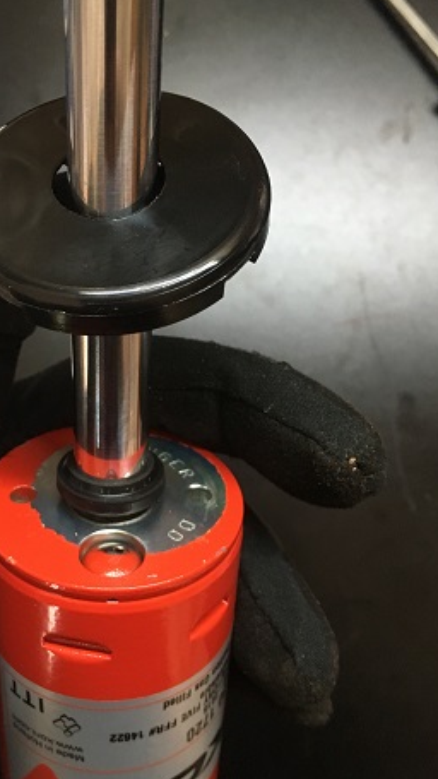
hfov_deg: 31.5
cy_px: 364
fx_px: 764
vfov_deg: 54.0
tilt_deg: -82.8
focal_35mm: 37
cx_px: 120
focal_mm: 4.15
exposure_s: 1/30
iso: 160
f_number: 2.2
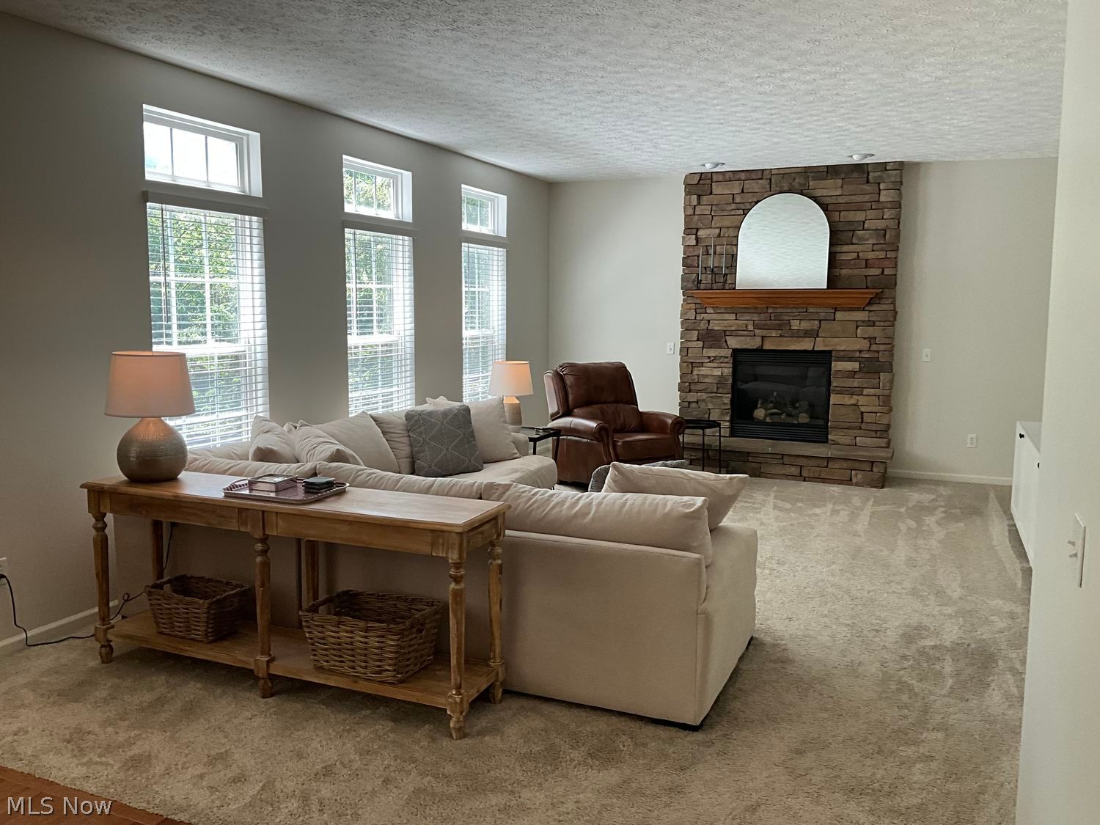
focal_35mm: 29
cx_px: 550
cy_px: 412
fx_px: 922
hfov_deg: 61.7
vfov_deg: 48.2
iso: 64
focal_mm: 3
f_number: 1.8
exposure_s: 1/122
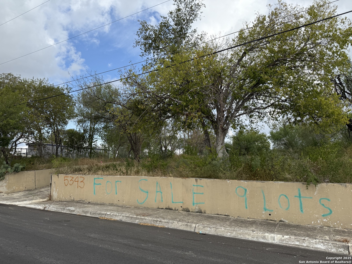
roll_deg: -1.1
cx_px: 176
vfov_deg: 56.8
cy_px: 132
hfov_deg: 71.6
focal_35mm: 24
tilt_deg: +6.8
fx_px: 244
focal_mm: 6.76
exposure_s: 1/3953
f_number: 1.78
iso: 100
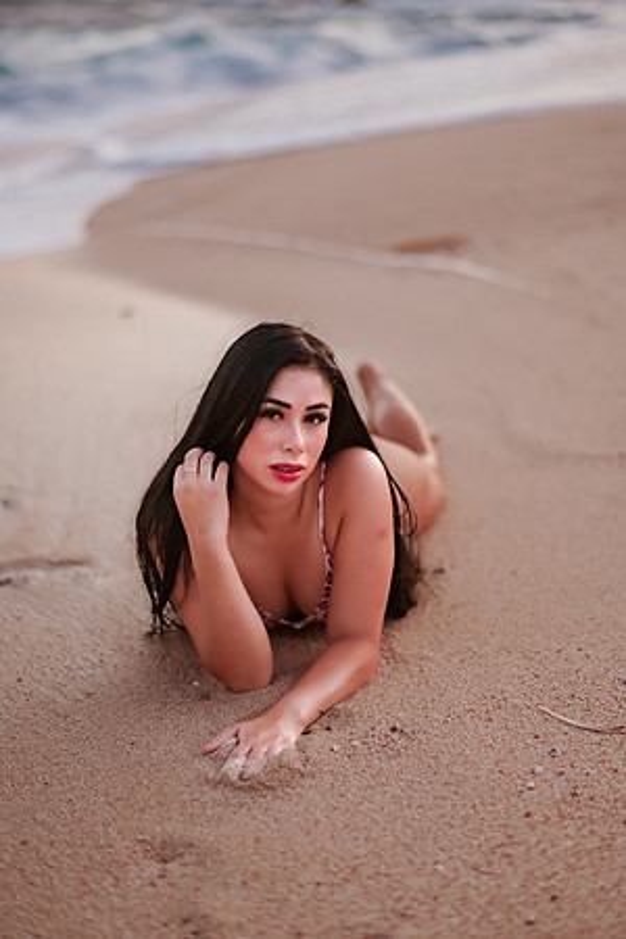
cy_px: 470
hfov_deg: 23.4
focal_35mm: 58
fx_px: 1513
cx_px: 313
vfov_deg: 34.5
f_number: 1.4
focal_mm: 58
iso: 500
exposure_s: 1/200
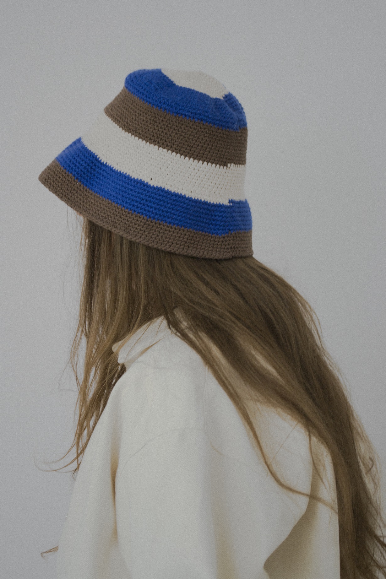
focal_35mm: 78
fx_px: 1255
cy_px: 290
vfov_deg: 26.0
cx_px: 193
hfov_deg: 17.5
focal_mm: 52
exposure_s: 1/80
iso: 140
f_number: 5.6
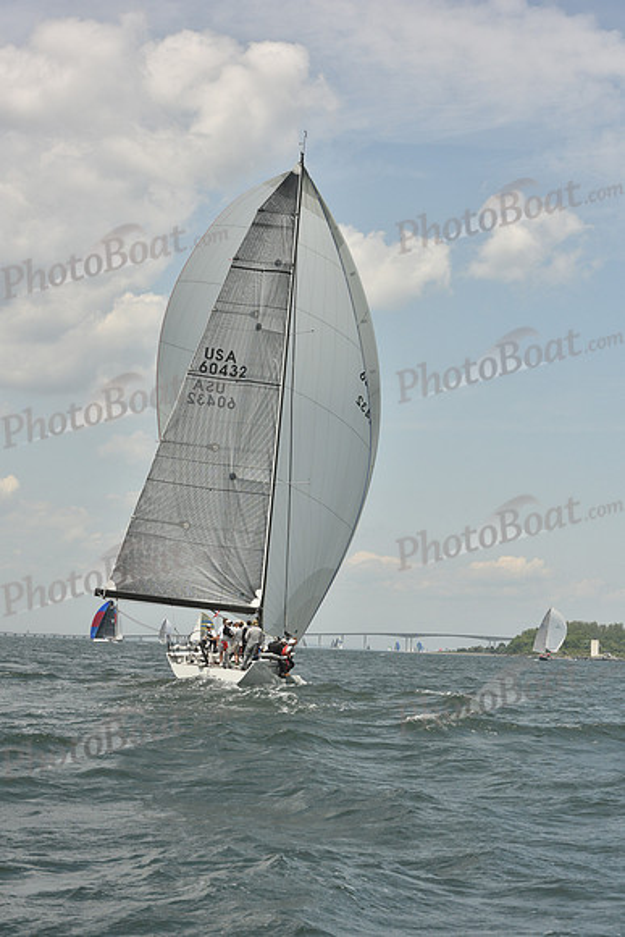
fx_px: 1822
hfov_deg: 19.5
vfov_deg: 28.8
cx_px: 312
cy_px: 468
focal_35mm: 70
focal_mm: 70
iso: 400
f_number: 10
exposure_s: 1/1250
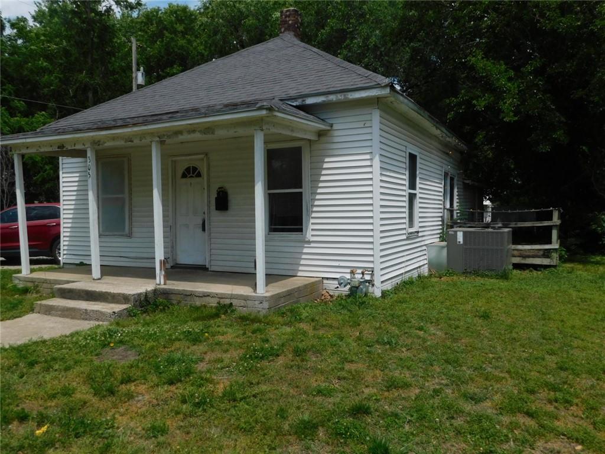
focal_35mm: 28
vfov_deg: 49.7
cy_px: 227
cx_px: 302
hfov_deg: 63.4
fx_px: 489
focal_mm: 4.9
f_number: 6.4
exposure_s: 1/640
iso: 125
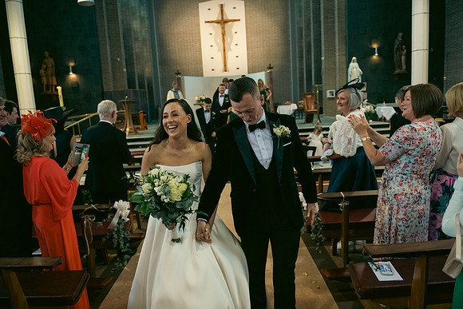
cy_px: 154
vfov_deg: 53.2
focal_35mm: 24
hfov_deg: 73.7
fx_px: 309
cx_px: 232
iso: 1000
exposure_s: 1/160
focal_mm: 24
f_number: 3.5
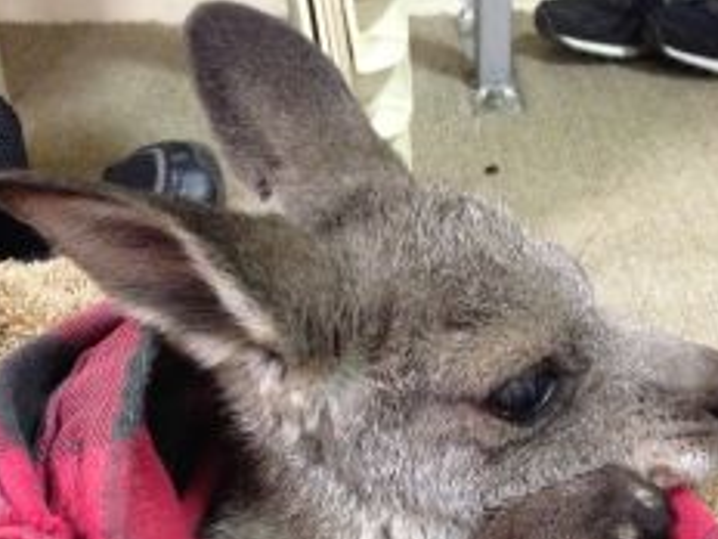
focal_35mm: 57
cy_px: 359
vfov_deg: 25.5
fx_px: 1182
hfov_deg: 33.5
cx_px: 483
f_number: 2.4
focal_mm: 4.13
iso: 640
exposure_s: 1/15
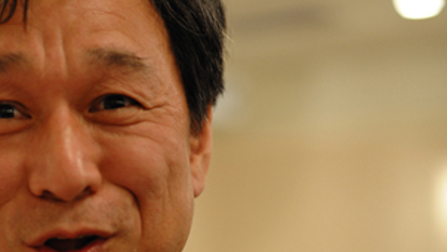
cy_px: 133
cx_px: 30
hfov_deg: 18.9
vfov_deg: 10.9
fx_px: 1316
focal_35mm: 111
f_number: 2.8
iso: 1250
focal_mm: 50
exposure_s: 1/100
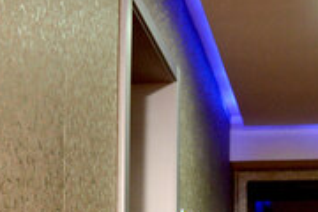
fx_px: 848
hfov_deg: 20.6
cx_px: 314
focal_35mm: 96
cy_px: 336
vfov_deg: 13.3
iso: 1600
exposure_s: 1/80
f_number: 4
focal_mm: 24
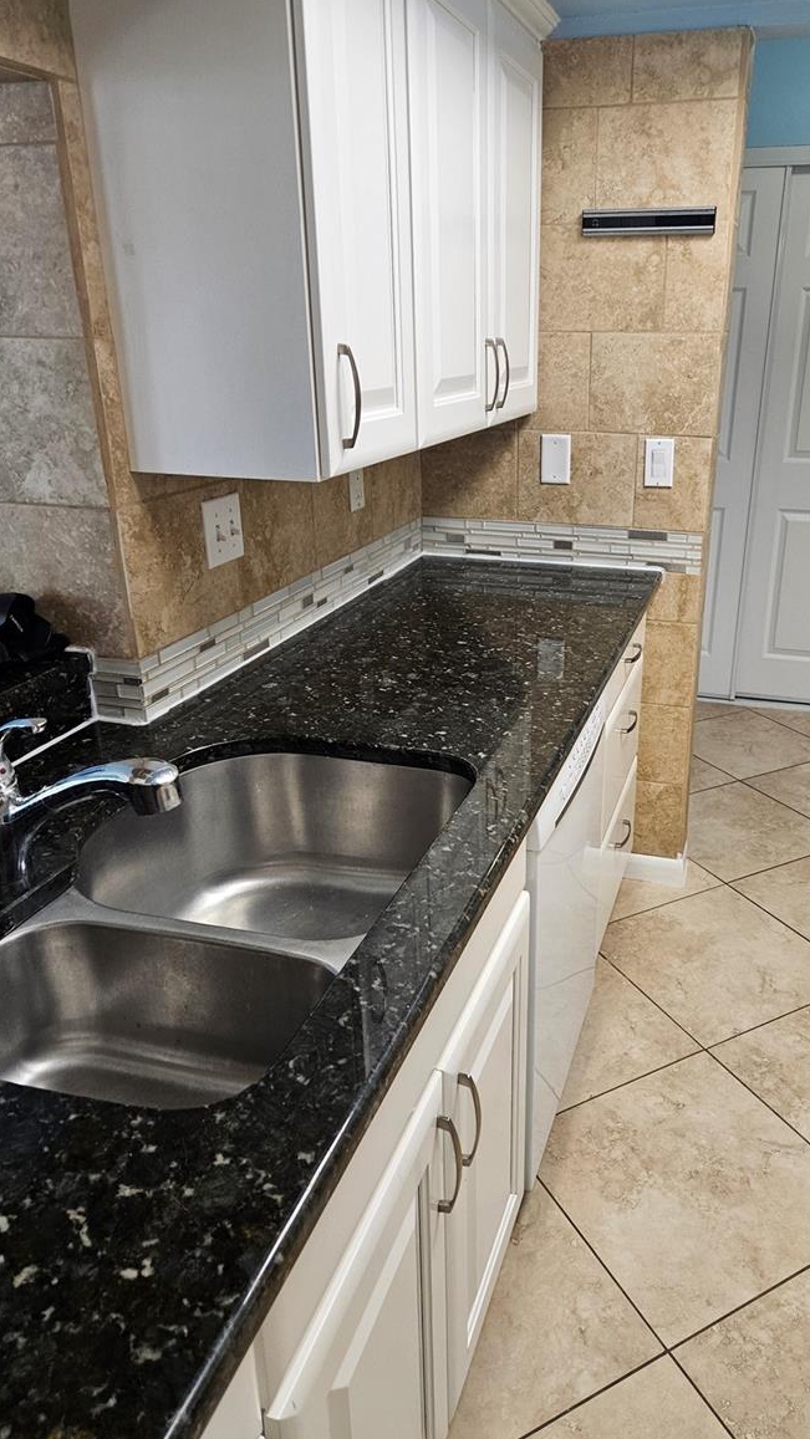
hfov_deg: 44.0
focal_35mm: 26
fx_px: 993
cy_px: 701
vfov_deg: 71.9
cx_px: 505
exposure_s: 1/359
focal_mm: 5.4
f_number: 1.8
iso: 320
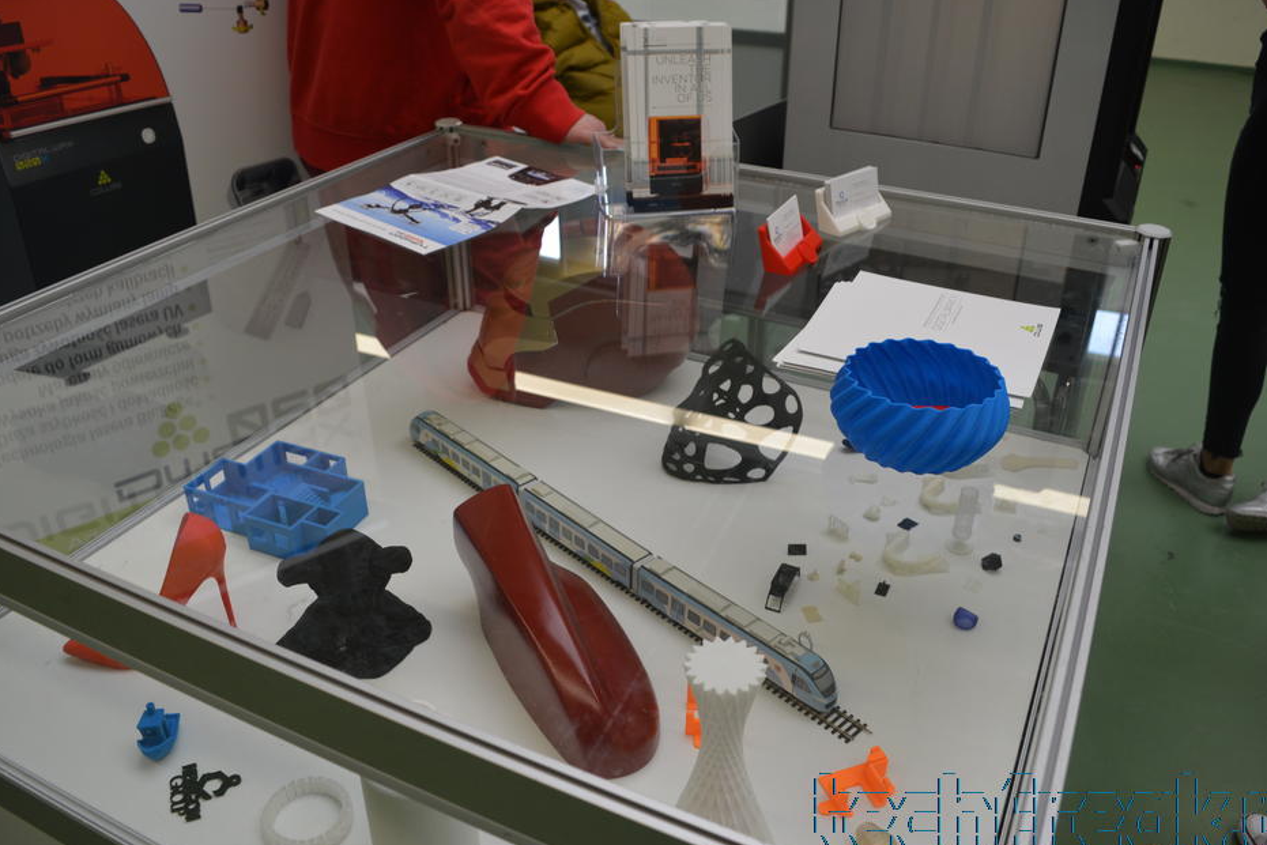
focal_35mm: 29
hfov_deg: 63.6
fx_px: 1021
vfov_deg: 45.0
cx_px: 651
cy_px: 427
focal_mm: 18
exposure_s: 1/100
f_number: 5
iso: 400
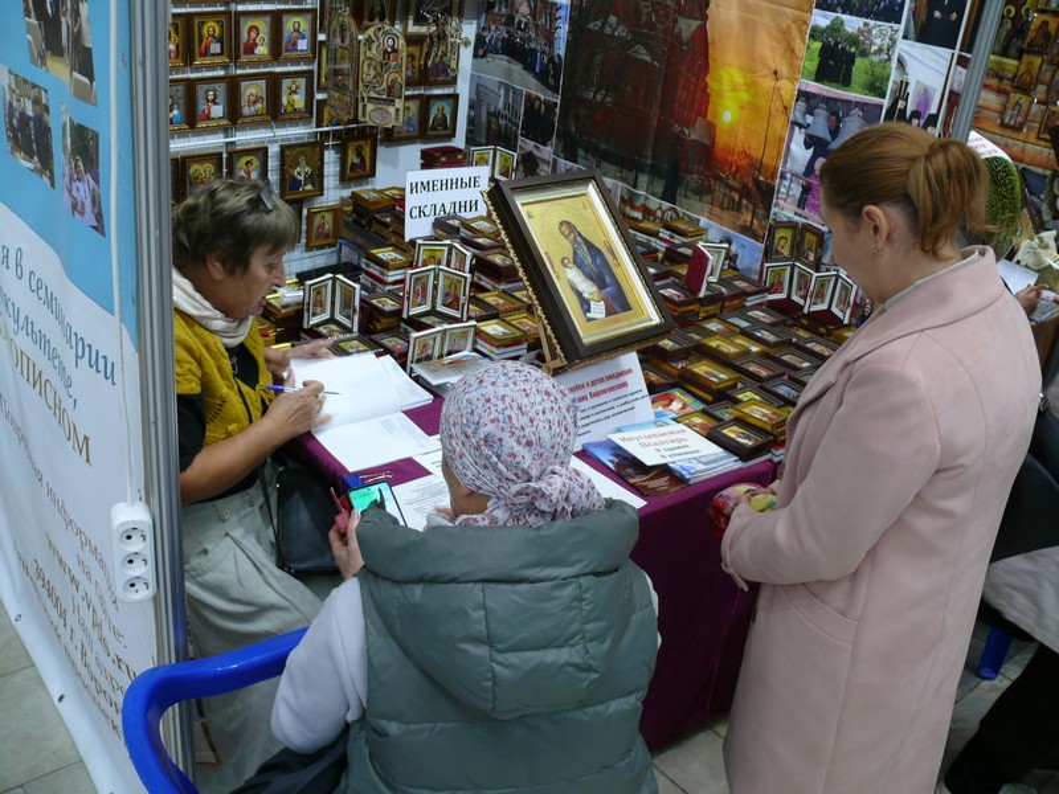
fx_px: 1071
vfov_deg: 40.7
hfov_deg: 52.6
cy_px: 397
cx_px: 530
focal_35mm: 35
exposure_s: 1/30
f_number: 2.8
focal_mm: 7.4
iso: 100
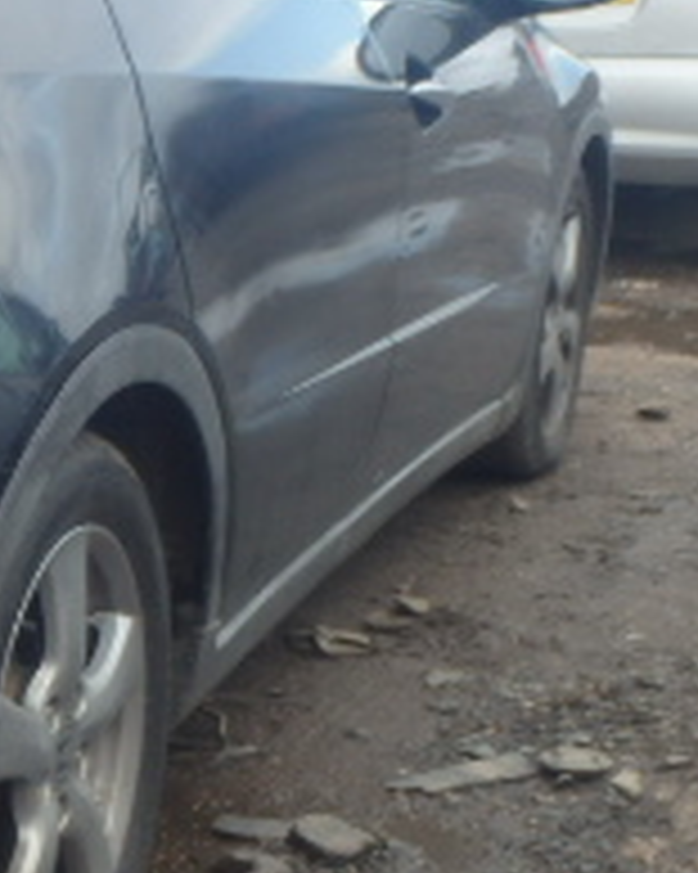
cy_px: 446
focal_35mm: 90
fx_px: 2326
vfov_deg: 21.3
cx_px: -446
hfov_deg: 15.3
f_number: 3.9
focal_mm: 5
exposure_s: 1/200
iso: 125
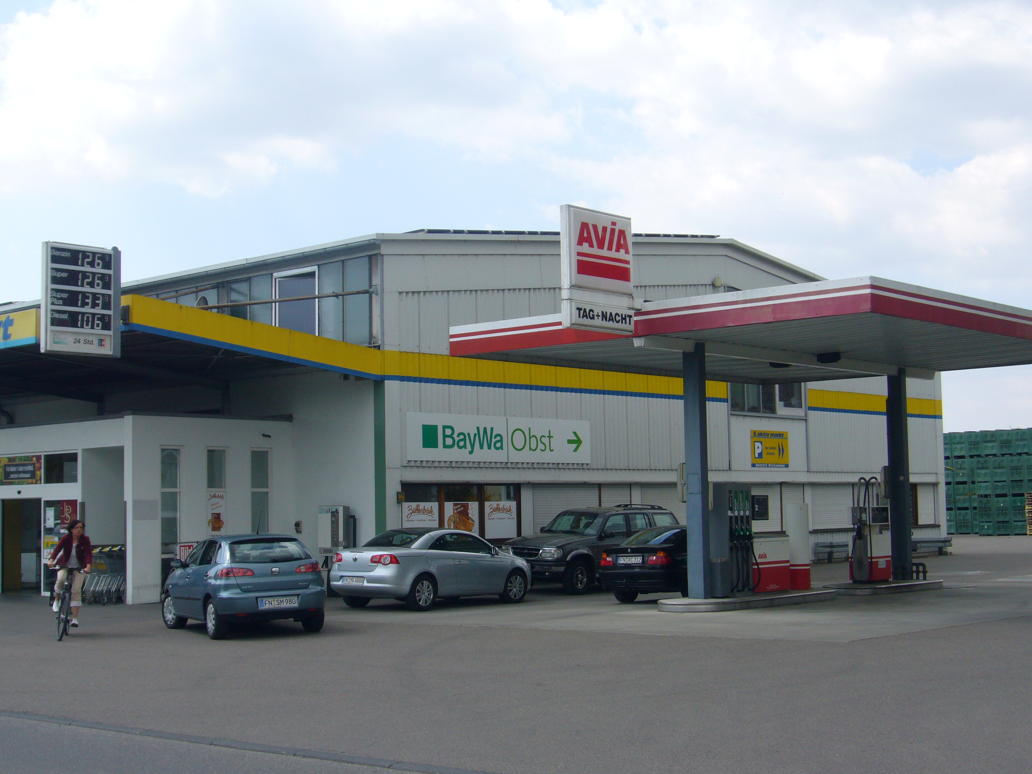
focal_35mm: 50
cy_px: 387
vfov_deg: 29.1
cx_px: 516
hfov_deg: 38.2
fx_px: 1491
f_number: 6.7
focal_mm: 8.3
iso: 80
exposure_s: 1/250
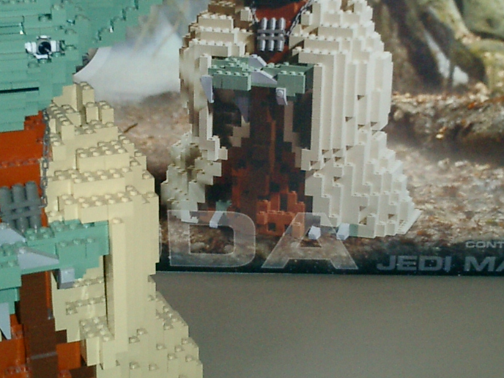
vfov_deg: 21.9
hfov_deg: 29.0
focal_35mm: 67
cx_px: 267
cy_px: 141
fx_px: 976
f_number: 3.2
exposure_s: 1/30
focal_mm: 7.5
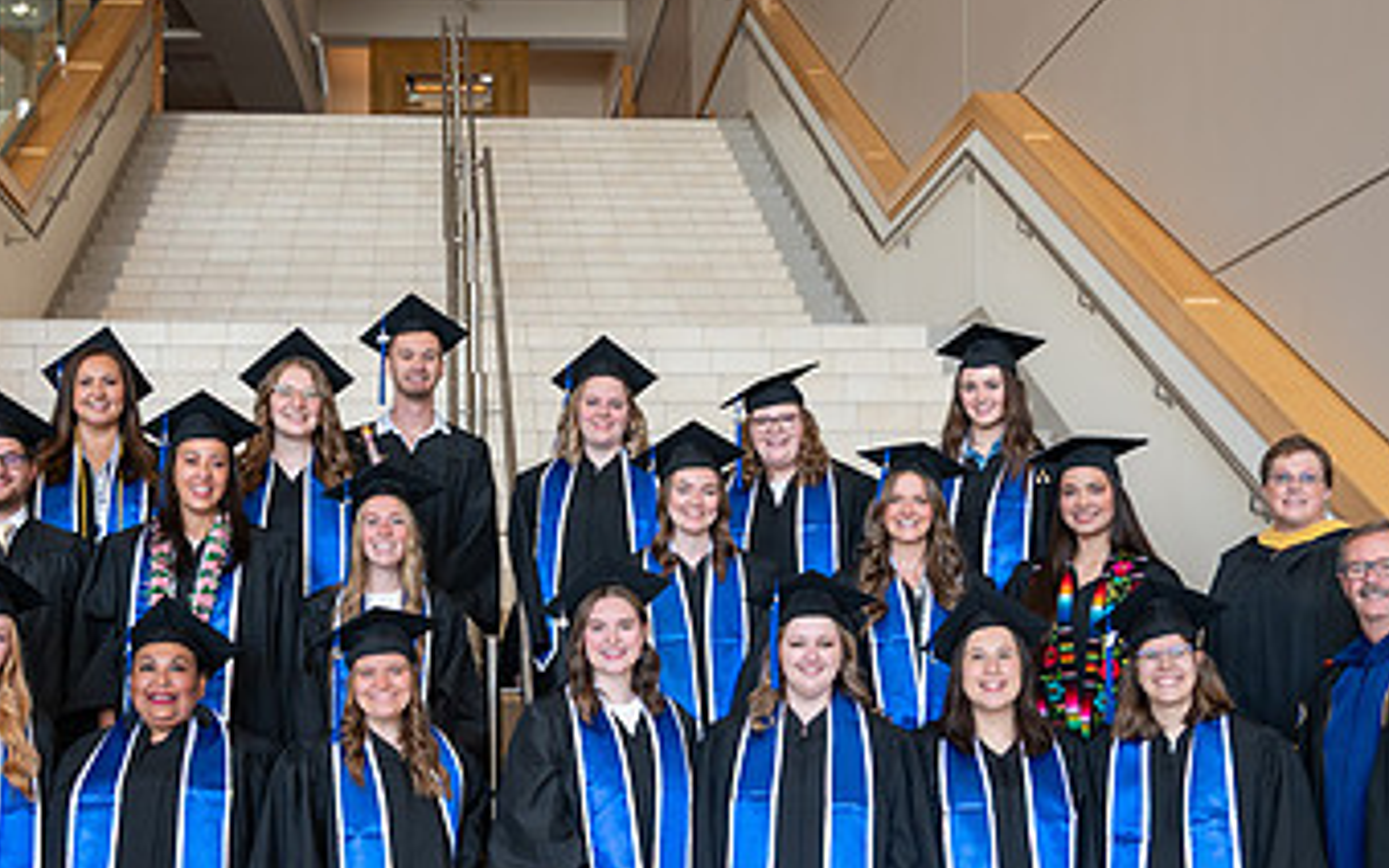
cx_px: 571
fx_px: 2120
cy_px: 629
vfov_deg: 23.0
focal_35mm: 56
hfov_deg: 36.2
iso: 250
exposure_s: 1/30
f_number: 4
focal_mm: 24
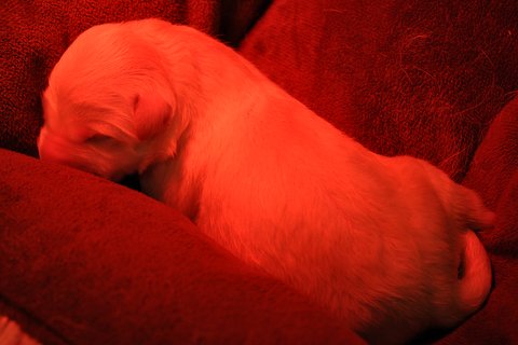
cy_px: 172
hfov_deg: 28.1
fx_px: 1036
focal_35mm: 72
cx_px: 259
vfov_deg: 18.9
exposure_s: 1/80
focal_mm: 48
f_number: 4.5
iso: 400
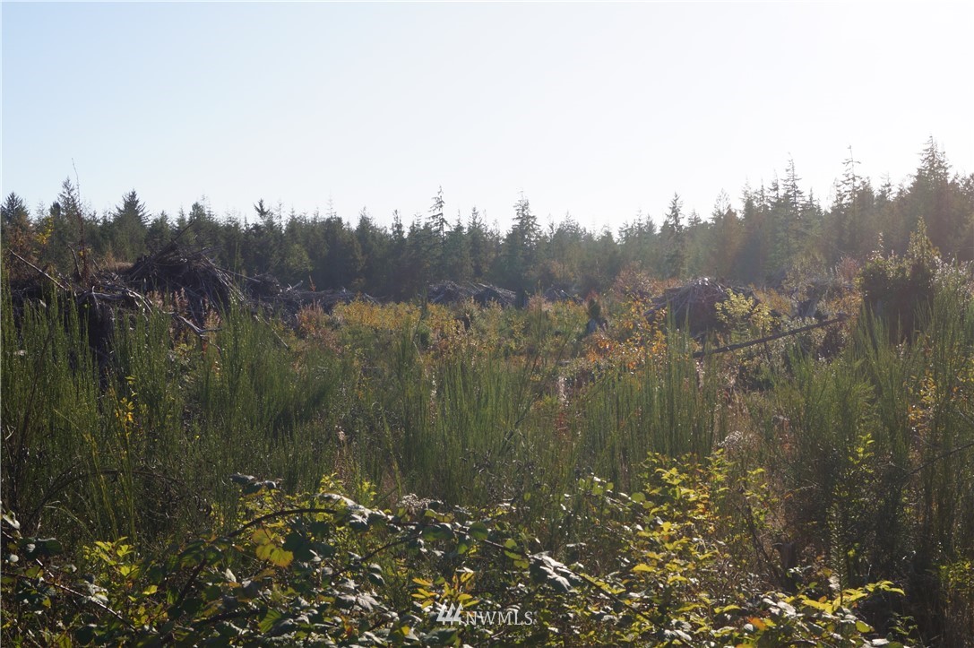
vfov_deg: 29.8
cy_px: 324
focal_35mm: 45
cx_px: 487
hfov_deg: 43.6
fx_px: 1217
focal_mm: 30
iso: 100
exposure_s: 1/100
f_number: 14
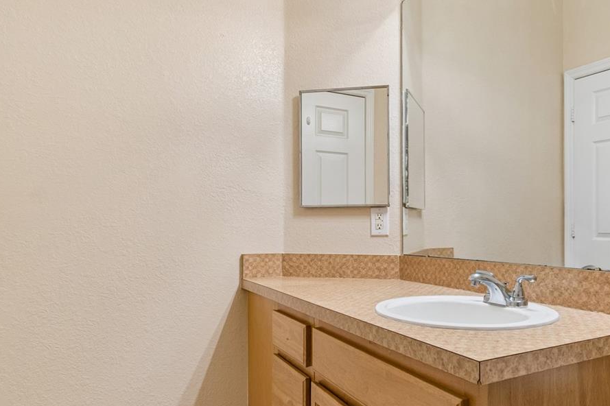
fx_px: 457
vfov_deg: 47.7
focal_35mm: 27
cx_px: 421
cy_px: 233
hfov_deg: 65.1
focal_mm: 10
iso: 100
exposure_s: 1/2
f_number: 7.1
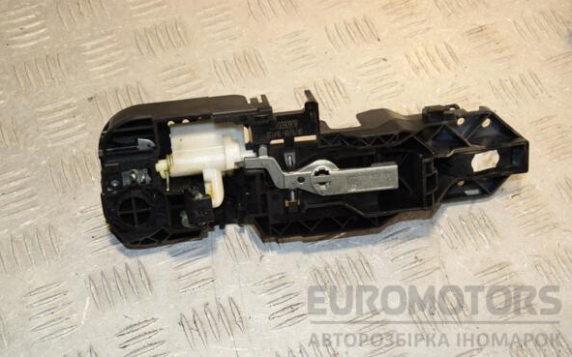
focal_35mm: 59
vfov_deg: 22.0
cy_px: 171
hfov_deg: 34.6
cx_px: 289
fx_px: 919
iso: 800
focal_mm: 38
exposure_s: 1/200
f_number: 9
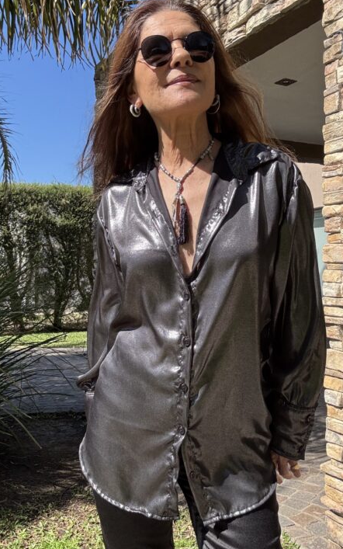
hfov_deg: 35.3
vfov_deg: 54.0
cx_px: 168
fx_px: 538
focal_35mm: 36
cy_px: 269
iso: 25
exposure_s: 1/857
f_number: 1.9
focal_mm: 2.69
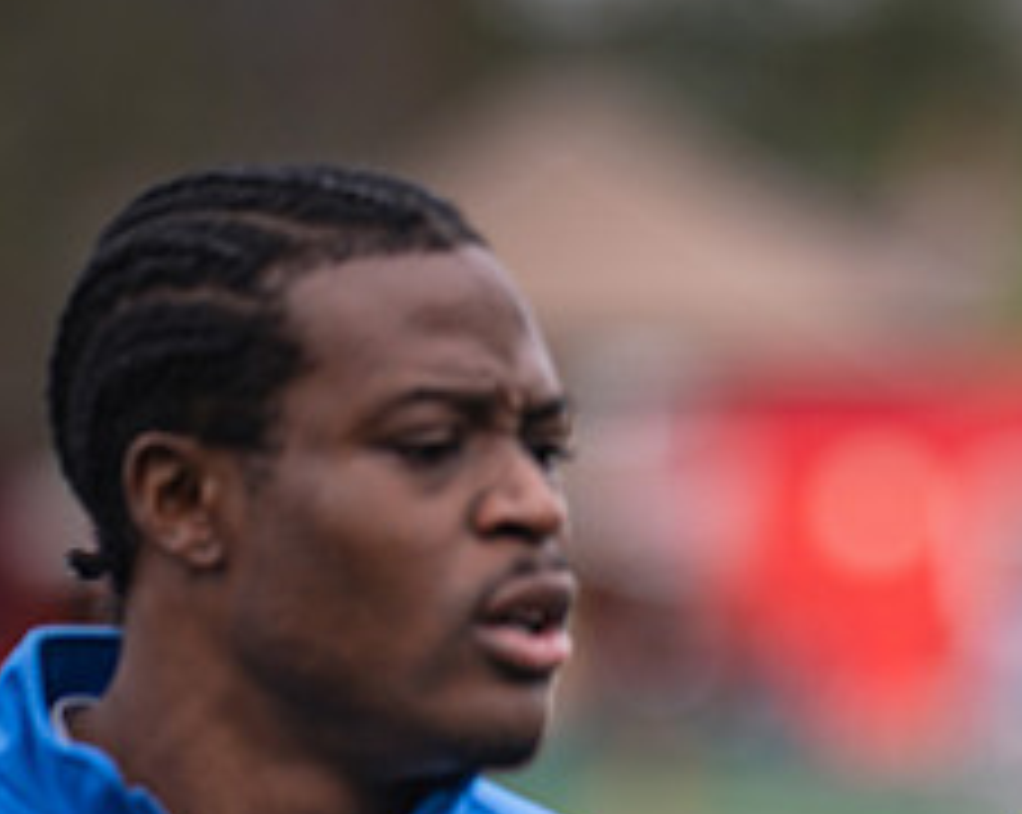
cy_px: 959
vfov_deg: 2.7
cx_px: 1222
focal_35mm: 565
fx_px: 17068
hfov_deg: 3.4
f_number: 1.8
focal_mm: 135
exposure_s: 1/1900
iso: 100
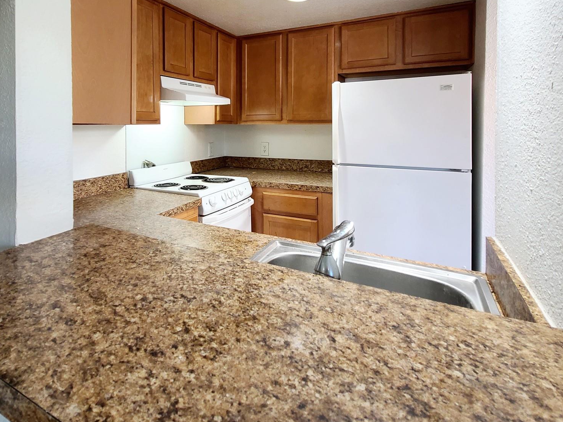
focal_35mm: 18
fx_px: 293
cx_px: 247
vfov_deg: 69.0
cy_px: 131
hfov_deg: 87.3
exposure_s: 1/60.2
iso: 200
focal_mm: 2.2
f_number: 2.2
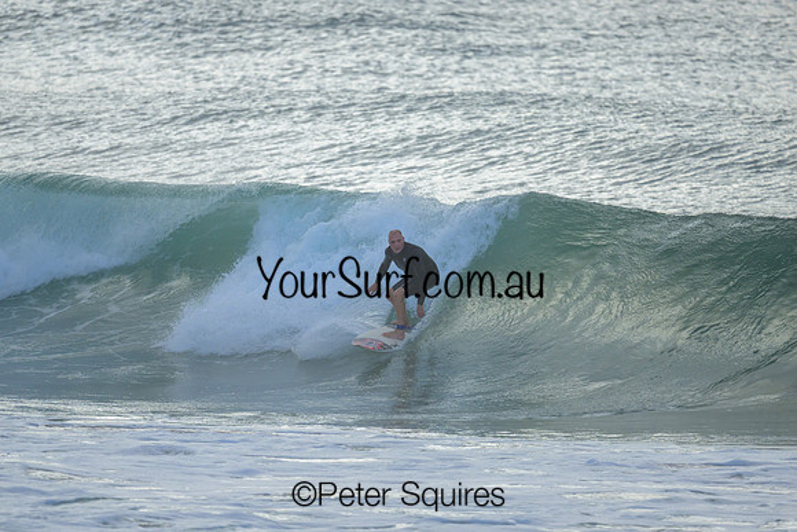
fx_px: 17714
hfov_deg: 2.6
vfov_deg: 1.7
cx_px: 398
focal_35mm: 800
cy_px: 266
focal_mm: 800
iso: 800
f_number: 6.3
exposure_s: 1/2500
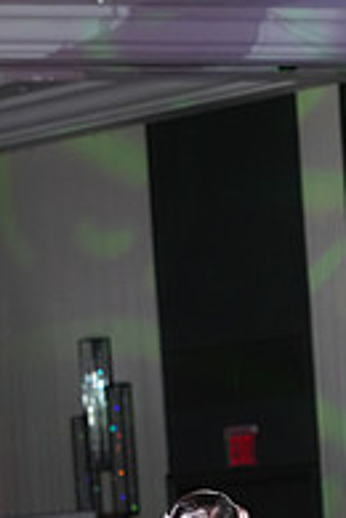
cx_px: 100
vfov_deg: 6.5
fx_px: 4498
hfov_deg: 4.4
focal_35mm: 312
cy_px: 760
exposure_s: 1/160
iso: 1600
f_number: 4.5
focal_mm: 105
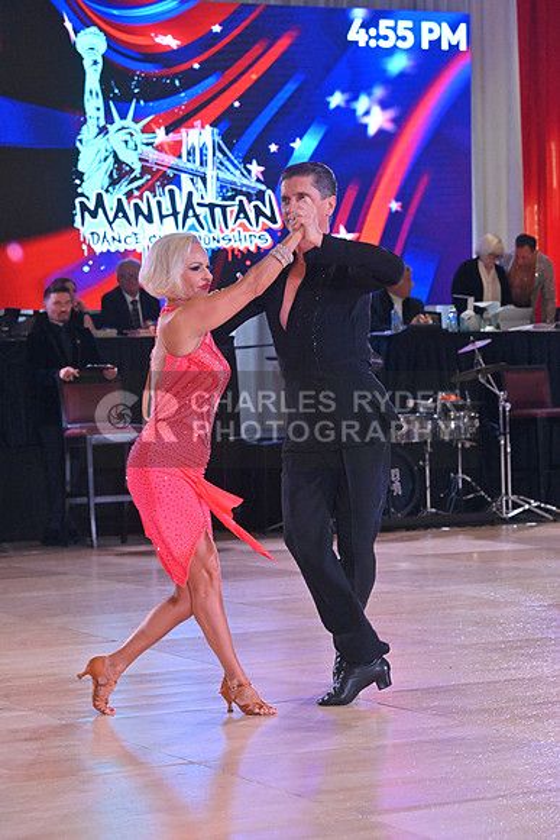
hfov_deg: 13.7
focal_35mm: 100
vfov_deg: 20.4
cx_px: 280
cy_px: 420
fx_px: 2332
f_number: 8
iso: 5000
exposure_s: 1/400
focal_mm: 100
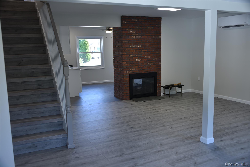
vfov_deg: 37.9
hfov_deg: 54.4
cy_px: 84
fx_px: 243
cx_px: 125
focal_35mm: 35
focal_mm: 35
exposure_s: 1/15
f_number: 3.8
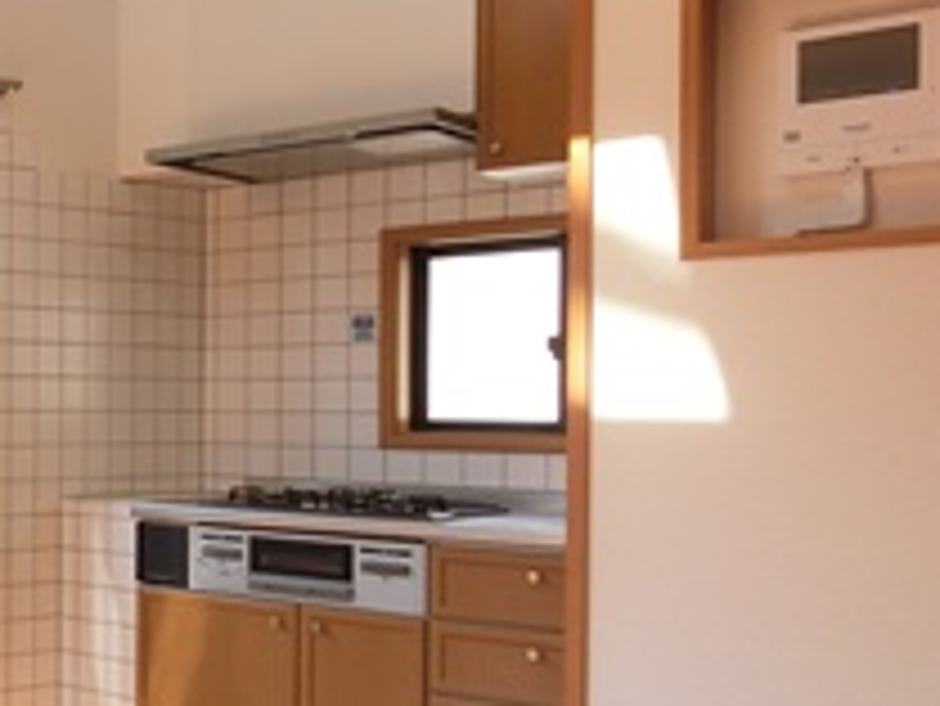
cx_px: -396
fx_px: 1331
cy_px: 441
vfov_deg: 29.6
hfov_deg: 28.5
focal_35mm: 49
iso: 64
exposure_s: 1/125
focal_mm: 2.87
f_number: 2.8
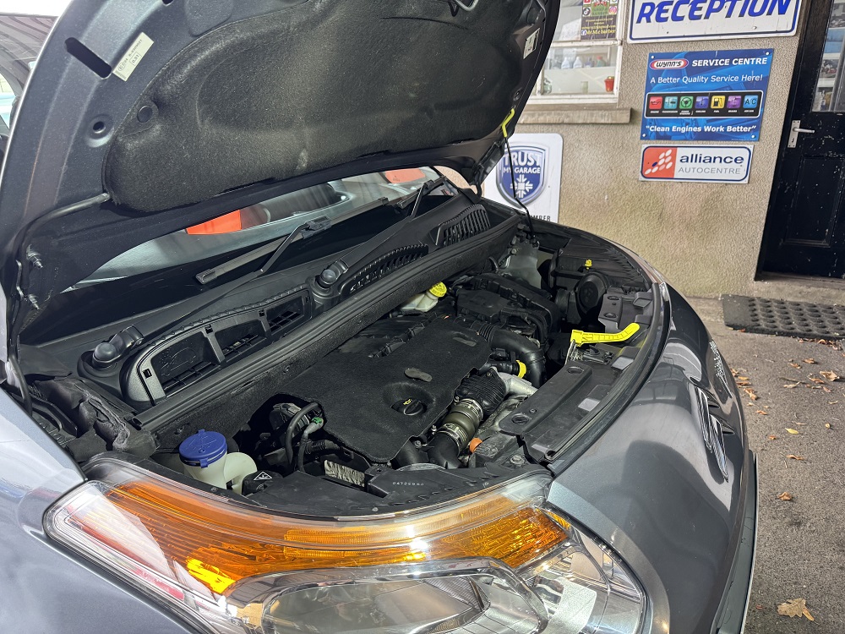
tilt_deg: -22.2
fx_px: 586
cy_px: 317
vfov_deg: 56.8
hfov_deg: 71.6
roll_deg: +2.0
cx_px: 422
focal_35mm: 24
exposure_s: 1/50
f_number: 1.78
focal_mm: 6.76
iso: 200
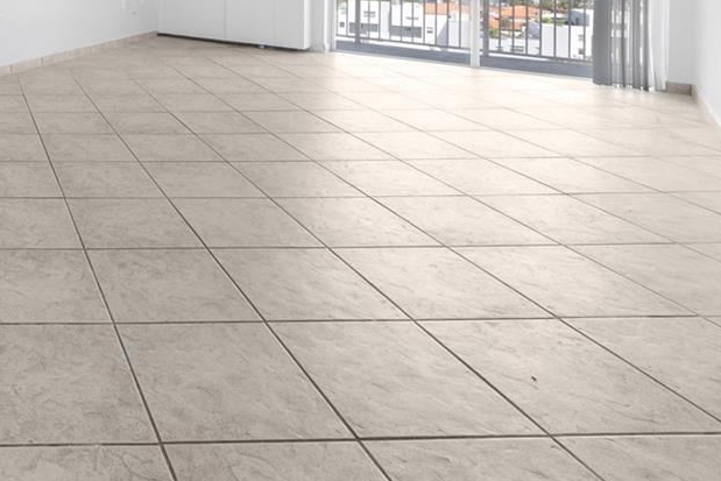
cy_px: -58
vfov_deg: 35.6
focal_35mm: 31
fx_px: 621
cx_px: -10
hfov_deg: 48.7
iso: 100
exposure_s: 1/2.5
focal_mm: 12
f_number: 8
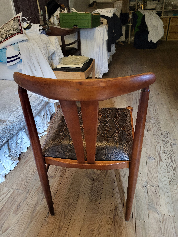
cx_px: 89
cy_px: 118
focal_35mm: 26
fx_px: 178
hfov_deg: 53.1
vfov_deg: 67.3
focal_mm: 5.4
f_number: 1.8
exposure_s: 1/40
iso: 640
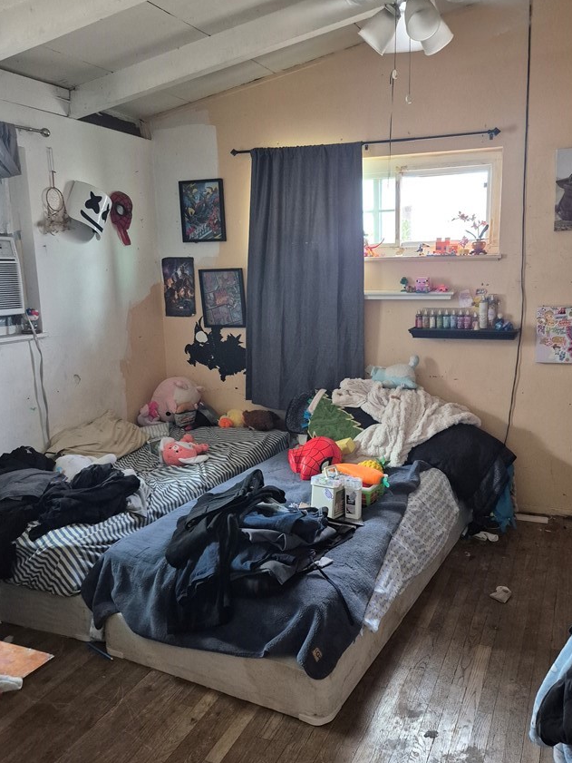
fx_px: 617
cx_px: 328
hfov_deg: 49.6
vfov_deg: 63.4
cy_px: 380
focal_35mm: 28
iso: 1000
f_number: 1.8
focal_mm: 5.4
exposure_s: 1/60
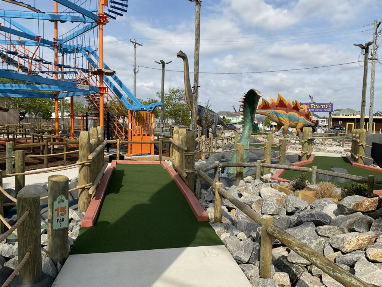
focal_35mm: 29
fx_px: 320
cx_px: 191
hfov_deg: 61.7
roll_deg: -2.5
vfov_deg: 48.2
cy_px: 144
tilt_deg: -3.1
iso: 16
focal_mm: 3
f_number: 1.8
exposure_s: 1/2427
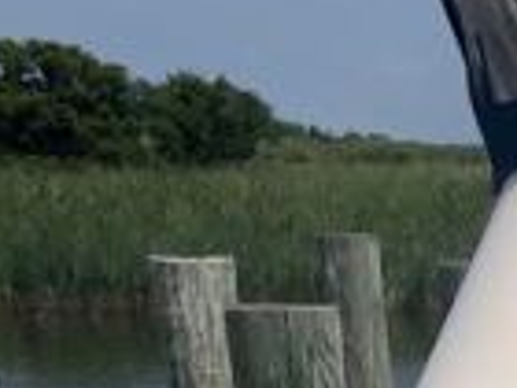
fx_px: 2390
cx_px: 1230
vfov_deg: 8.3
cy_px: 1027
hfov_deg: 10.6
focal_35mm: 160
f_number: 1.8
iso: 25
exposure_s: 1/8000
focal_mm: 3.99
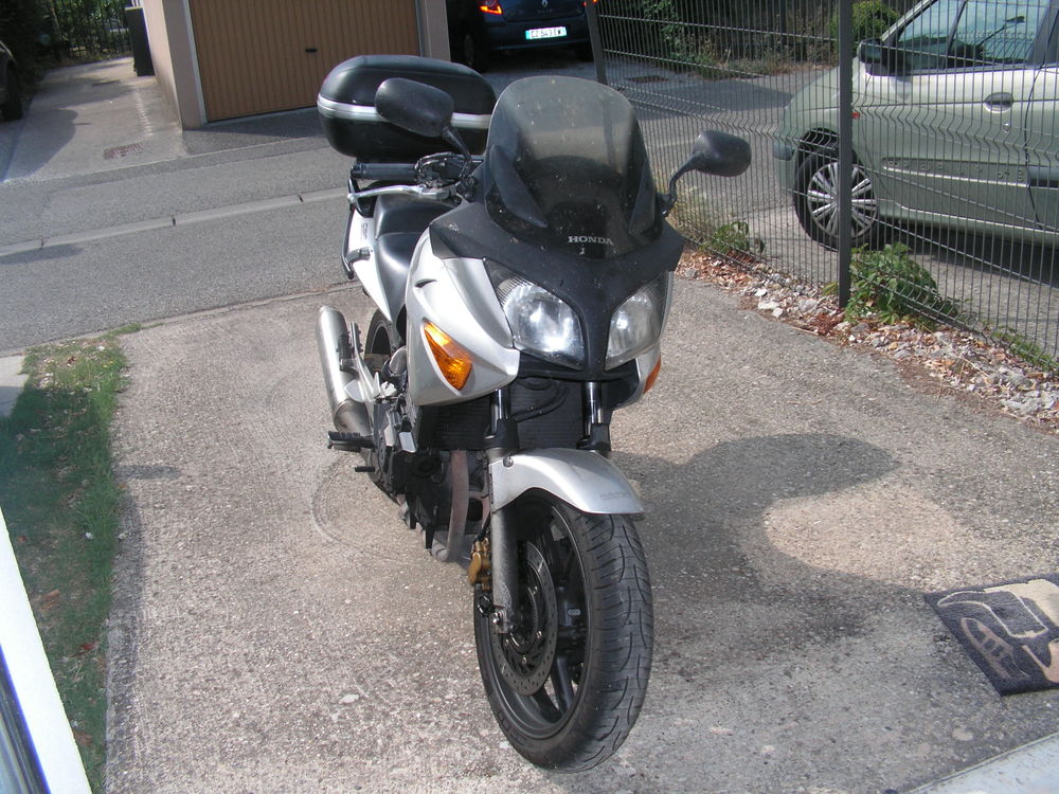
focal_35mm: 36
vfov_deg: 39.7
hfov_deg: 51.4
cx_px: 530
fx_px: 1101
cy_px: 397
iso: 50
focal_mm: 6
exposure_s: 1/400
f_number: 3.2
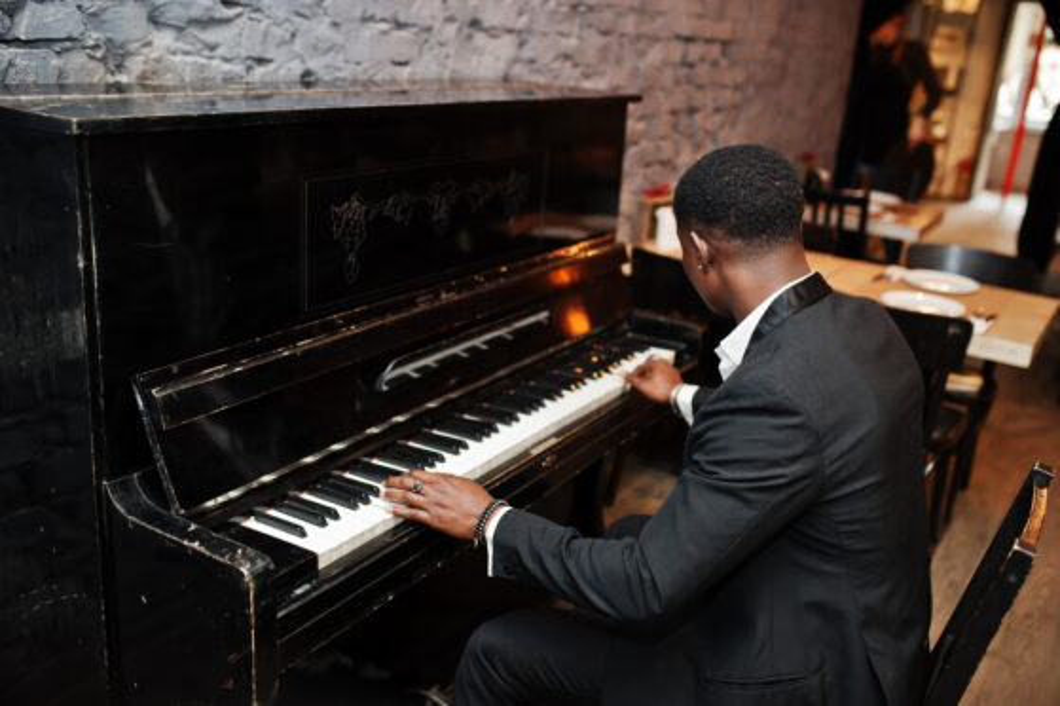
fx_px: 1030
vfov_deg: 37.8
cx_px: 530
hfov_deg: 54.5
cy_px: 353
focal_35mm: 35
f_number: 2.2
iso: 1000
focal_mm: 35
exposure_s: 1/60
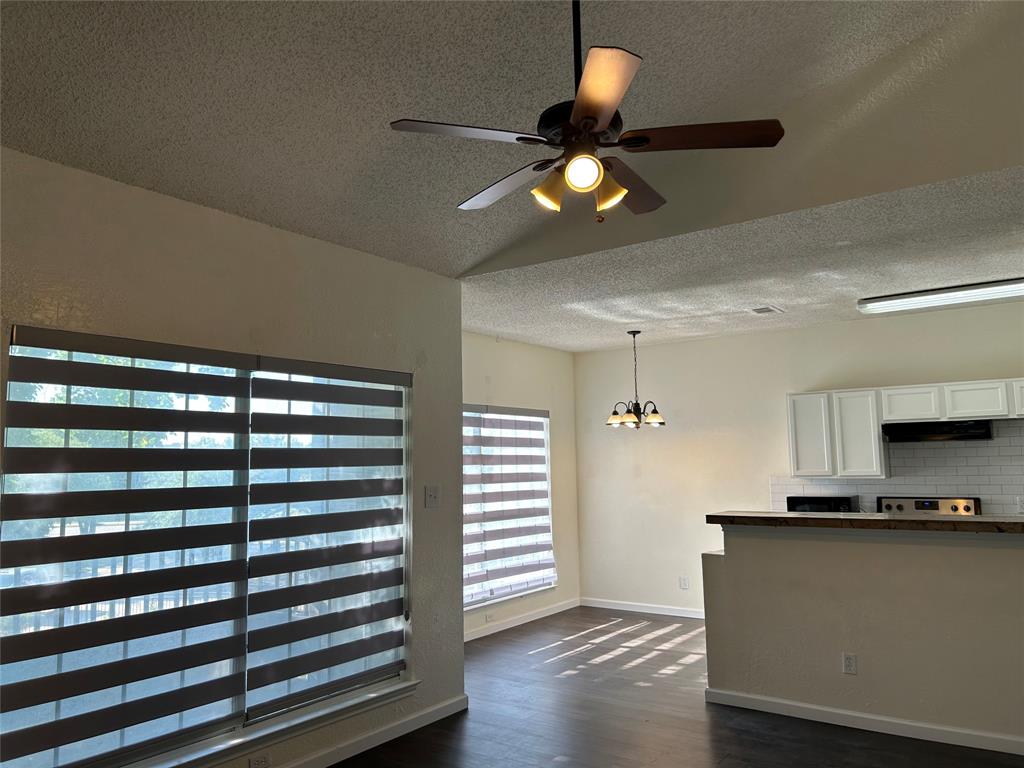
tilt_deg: +7.5
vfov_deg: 53.1
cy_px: 384
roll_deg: +1.0
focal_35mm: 26
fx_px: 769
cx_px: 512
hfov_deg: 67.3
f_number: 1.5
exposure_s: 1/205
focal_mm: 5.7
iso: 50
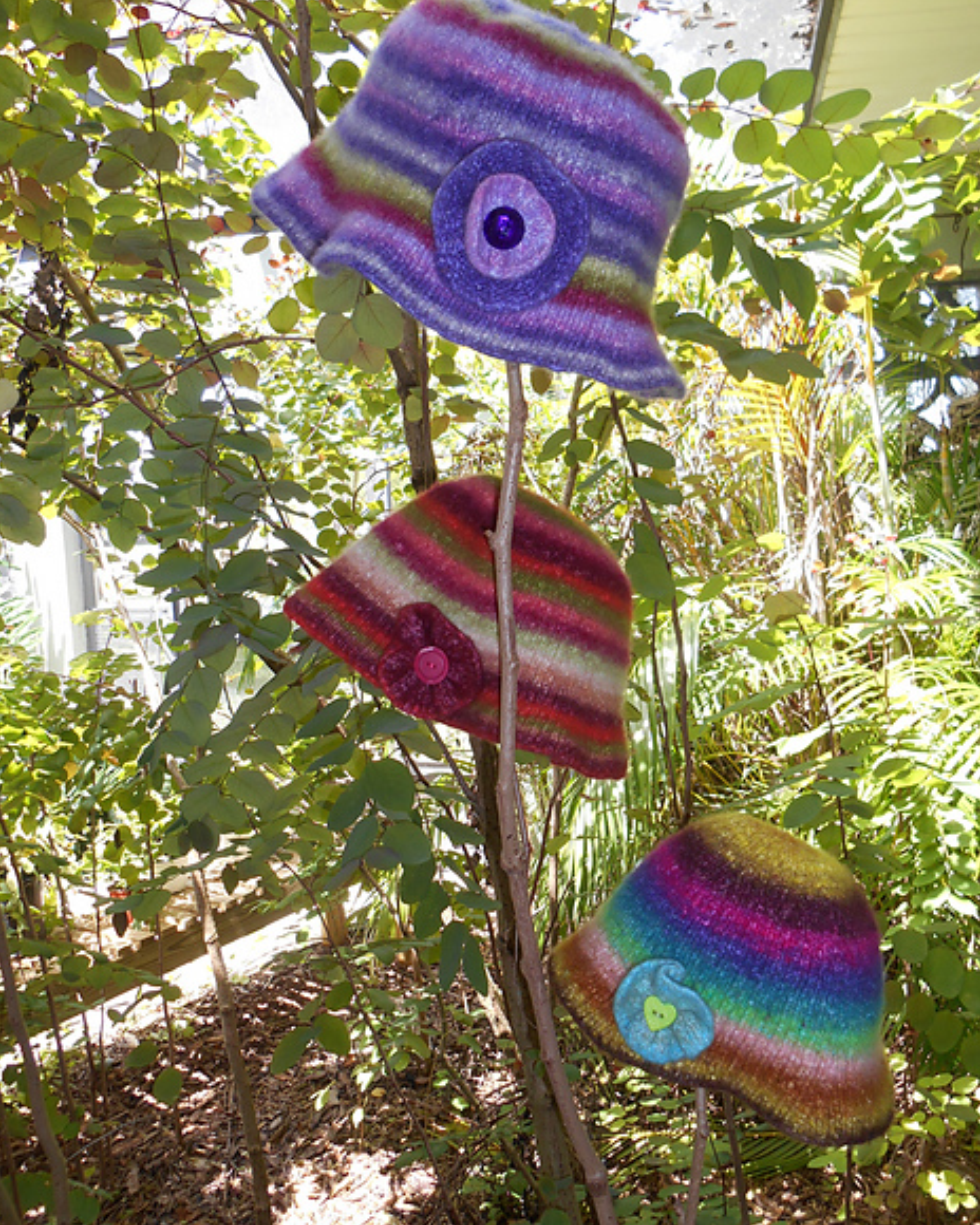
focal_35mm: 28
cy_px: 608
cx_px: 477
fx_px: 1015
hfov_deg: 51.5
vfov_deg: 62.2
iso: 80
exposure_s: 1/40
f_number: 3.4
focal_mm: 4.7
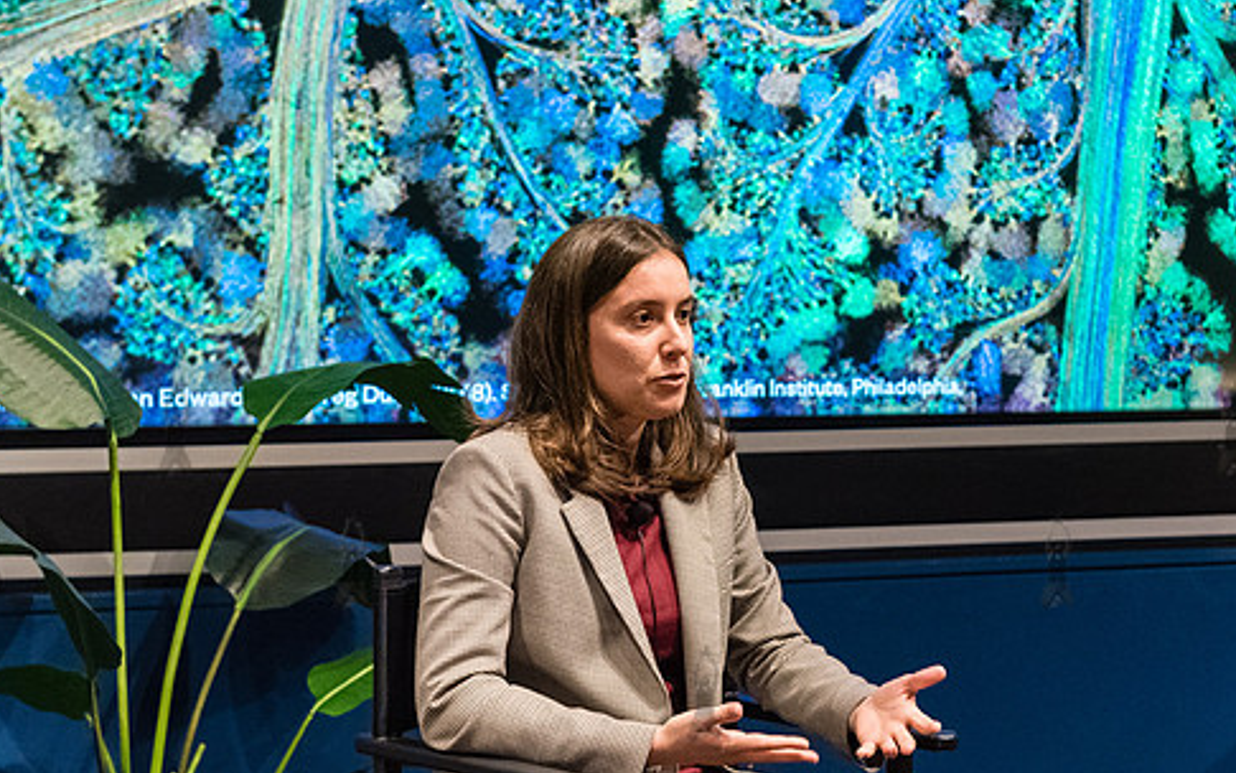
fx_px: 2965
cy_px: 396
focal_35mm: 88
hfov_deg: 23.5
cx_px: 784
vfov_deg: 14.9
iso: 6400
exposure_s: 1/200
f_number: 4
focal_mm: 62
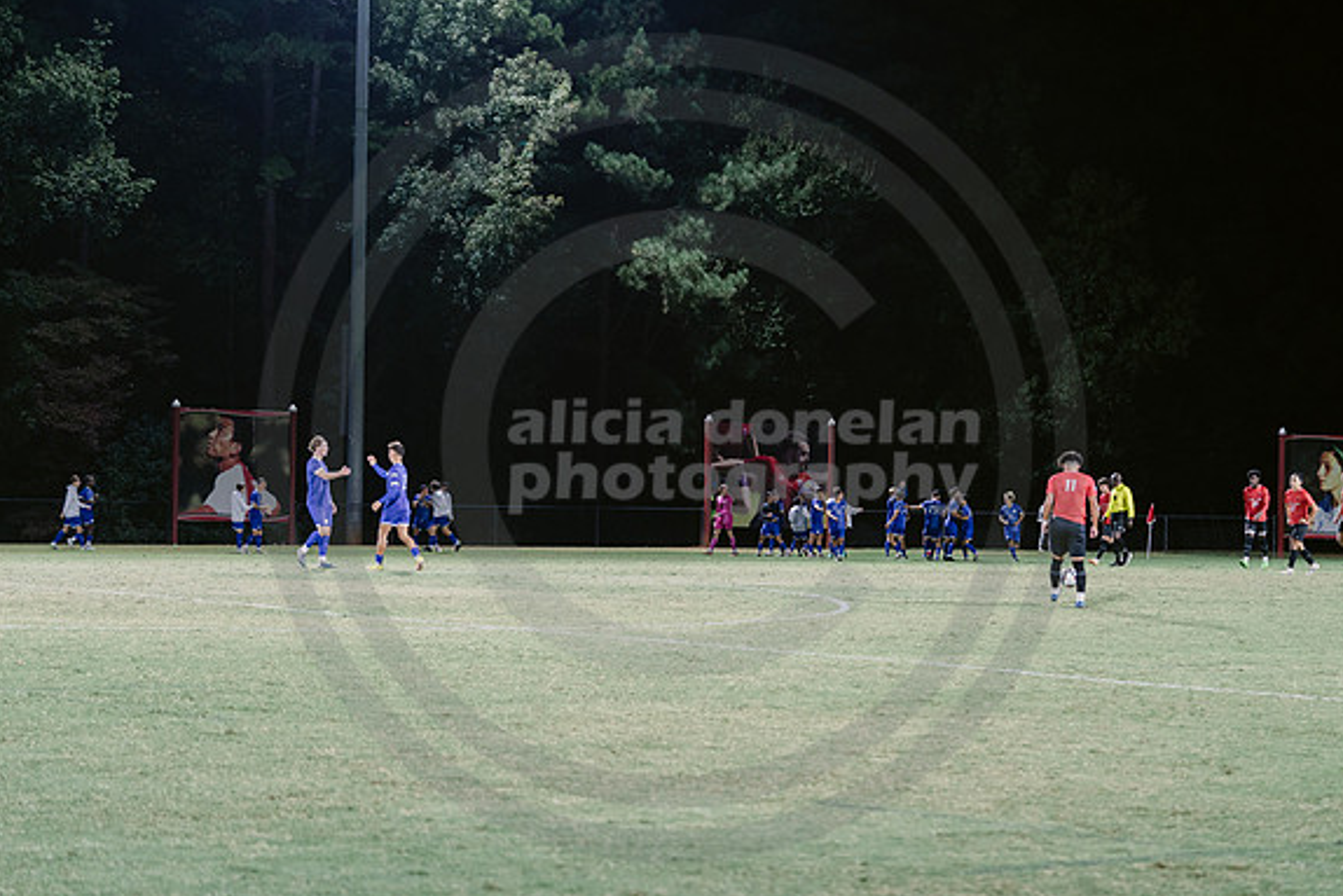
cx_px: 672
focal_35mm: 91
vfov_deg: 15.0
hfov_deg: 22.4
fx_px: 3395
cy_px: 448
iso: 2000
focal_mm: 90
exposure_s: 1/160
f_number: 3.5
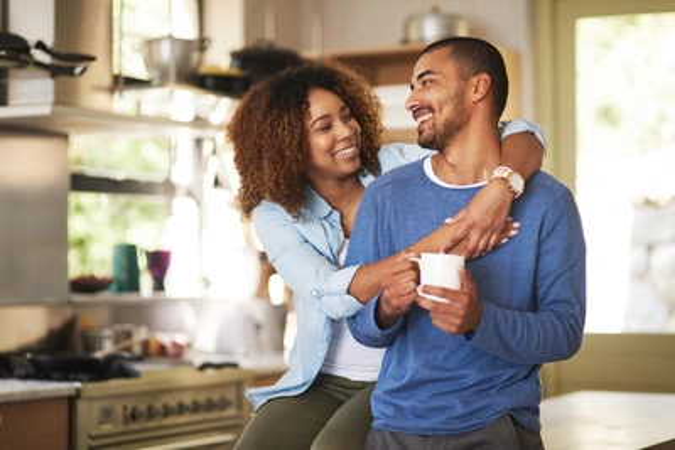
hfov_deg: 23.9
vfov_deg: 16.1
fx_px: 1594
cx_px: 338
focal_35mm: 85
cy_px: 225
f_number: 1.8
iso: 200
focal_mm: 85
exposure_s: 1/400
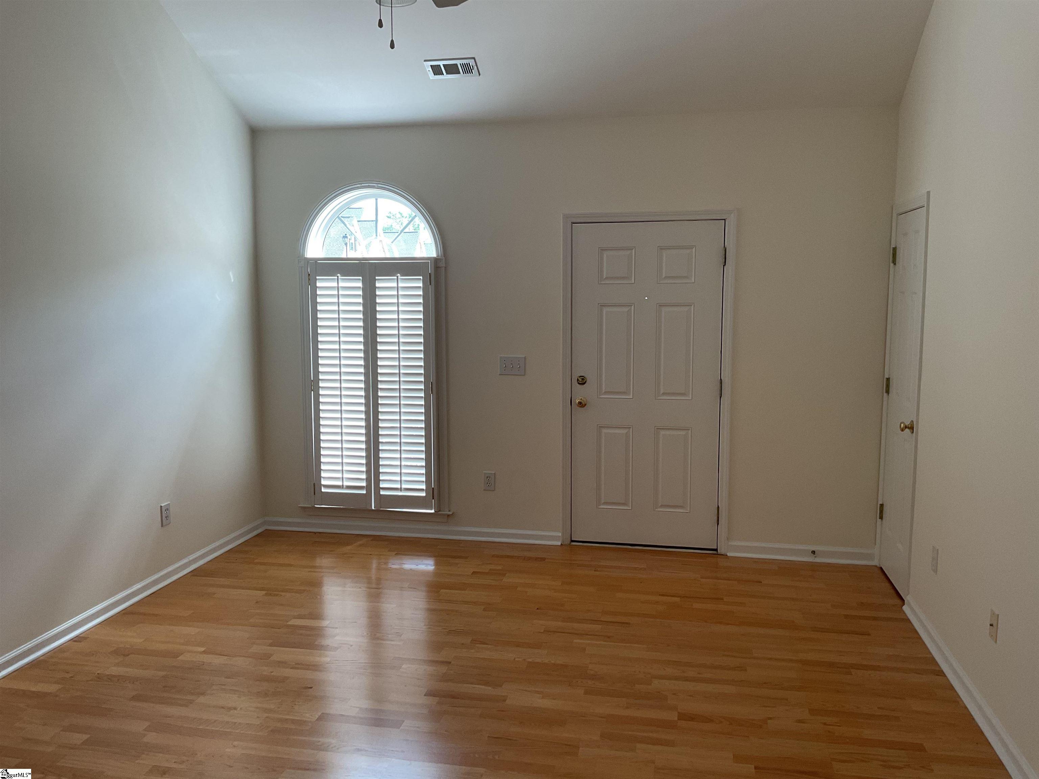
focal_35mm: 29
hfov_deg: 61.7
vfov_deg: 48.2
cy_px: 390
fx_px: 870
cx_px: 520
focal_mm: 3
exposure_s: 1/120
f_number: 1.8
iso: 50
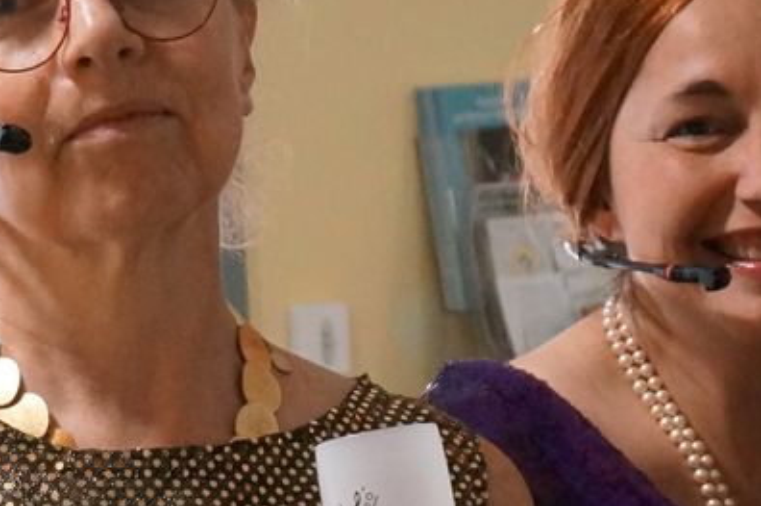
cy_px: 629
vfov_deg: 6.9
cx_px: 595
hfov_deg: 10.4
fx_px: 4159
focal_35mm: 197
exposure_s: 1/160
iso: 3200
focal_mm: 32
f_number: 5
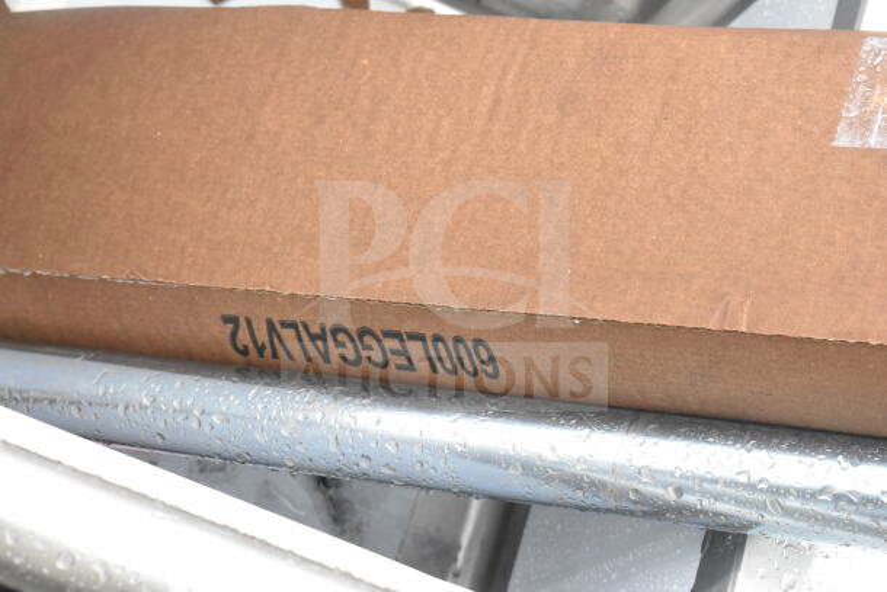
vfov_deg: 16.6
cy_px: 296
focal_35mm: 82
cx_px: 444
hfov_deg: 24.6
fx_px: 2033
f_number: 9
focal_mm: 55
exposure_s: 1/320
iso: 1600
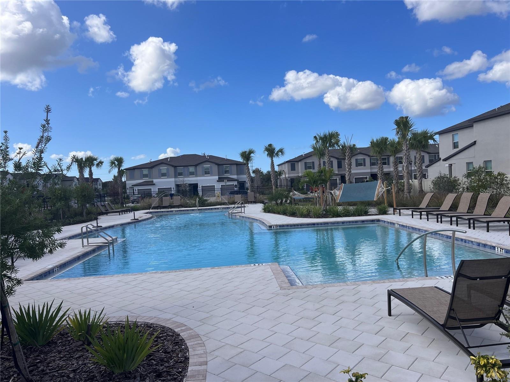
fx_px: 383
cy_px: 191
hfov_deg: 67.3
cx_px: 255
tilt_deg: -2.5
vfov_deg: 53.1
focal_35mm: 26
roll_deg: +2.8
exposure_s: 1/5076
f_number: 1.5
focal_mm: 5.7
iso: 50
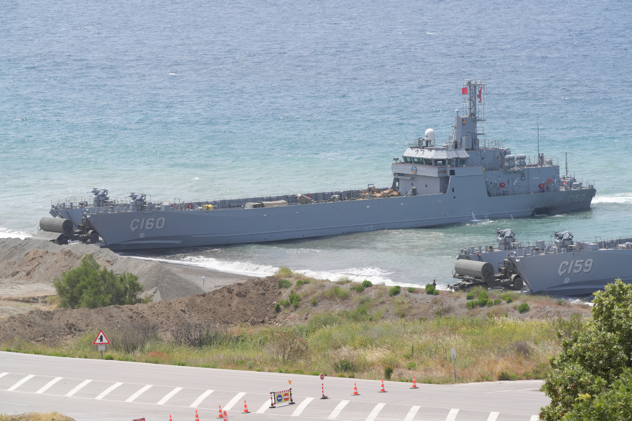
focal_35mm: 186
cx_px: 316
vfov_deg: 7.4
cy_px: 210
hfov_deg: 11.1
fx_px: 3265
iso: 400
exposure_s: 1/500
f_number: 11
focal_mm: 186
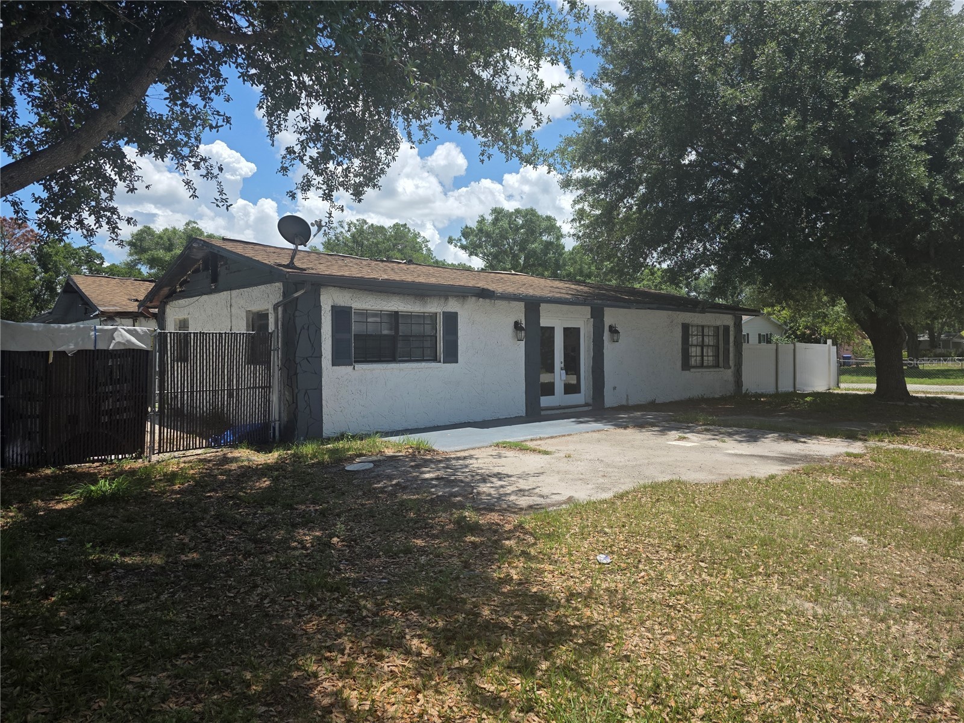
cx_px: 482
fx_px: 641
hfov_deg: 73.9
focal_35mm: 23
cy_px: 362
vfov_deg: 58.9
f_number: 1.7
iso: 80
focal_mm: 6.3
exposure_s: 1/4434
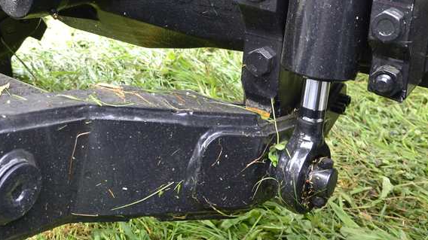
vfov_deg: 22.6
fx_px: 579
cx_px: 173
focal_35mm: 51
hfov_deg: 40.4
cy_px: 3
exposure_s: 1/25
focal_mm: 18
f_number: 5.6
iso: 200
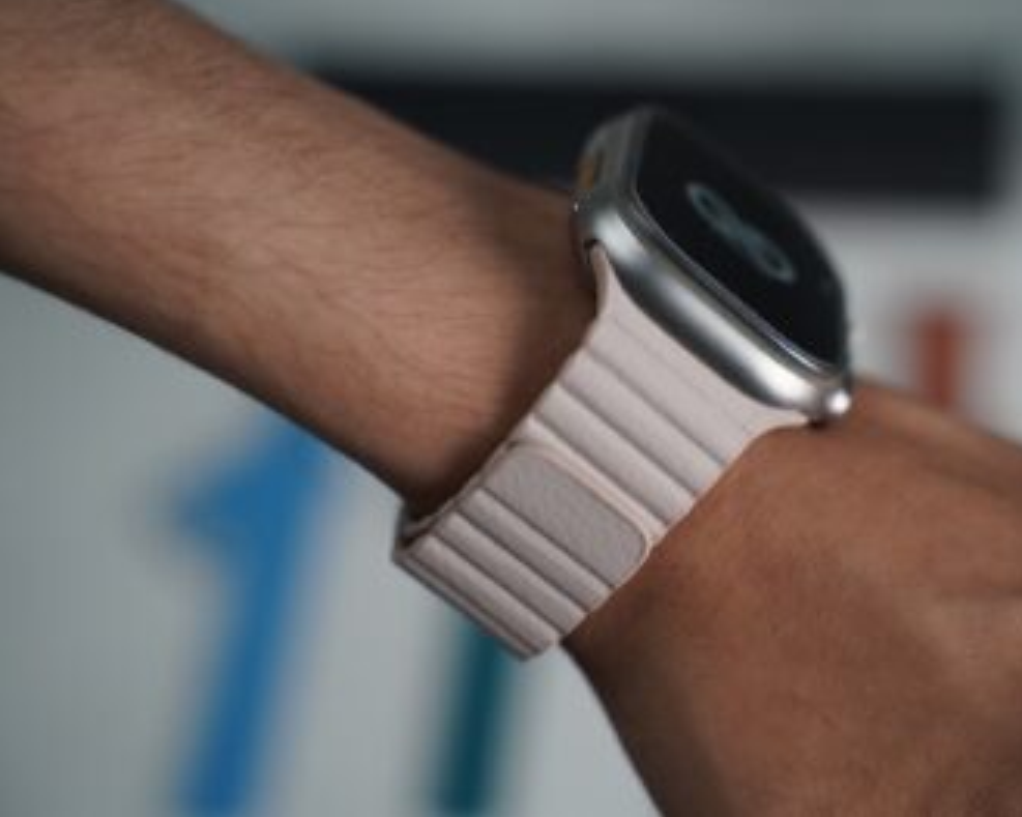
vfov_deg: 21.0
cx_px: 618
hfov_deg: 26.0
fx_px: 2207
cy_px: 405
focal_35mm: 73
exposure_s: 1/125
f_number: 3.5
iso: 1250
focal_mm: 64
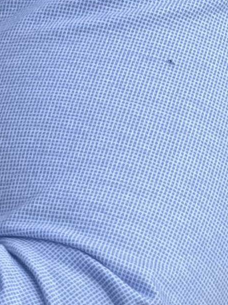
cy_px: -323
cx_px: -256
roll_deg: -1.8
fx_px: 2785
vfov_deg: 6.1
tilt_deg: -5.4
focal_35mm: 317
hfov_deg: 4.6
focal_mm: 6.76
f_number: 1.78
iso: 64
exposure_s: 1/474
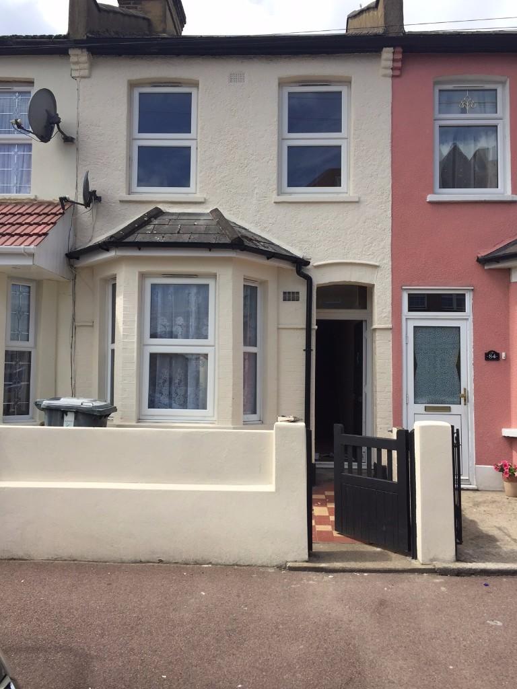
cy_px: 344
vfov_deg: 61.7
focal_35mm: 29
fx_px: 577
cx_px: 258
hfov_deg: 48.2
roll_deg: -0.7
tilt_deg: +4.4
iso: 32
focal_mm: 4.15
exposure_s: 1/1647
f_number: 2.2
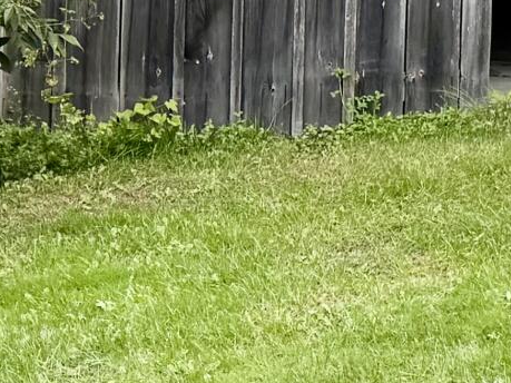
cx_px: 1097
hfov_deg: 11.1
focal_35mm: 157
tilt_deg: +3.3
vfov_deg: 9.1
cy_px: -262
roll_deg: -0.2
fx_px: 2317
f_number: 1.78
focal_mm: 6.76
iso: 100
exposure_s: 1/1046
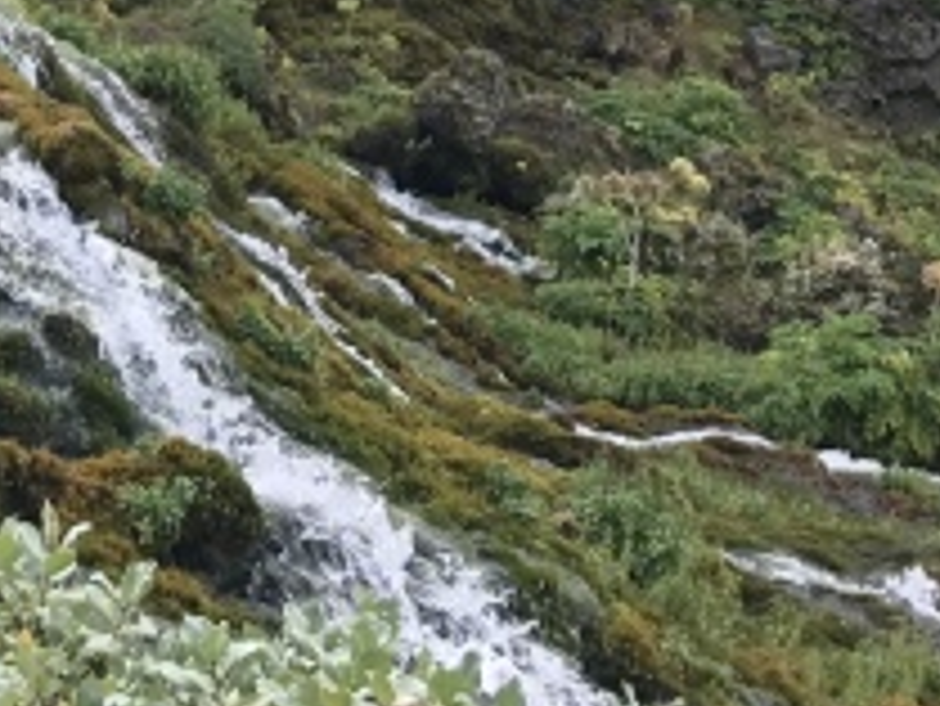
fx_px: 2907
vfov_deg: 12.8
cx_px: 184
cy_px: -504
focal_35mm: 107
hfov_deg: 18.2
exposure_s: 1/481
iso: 20
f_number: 1.8
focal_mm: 3.99
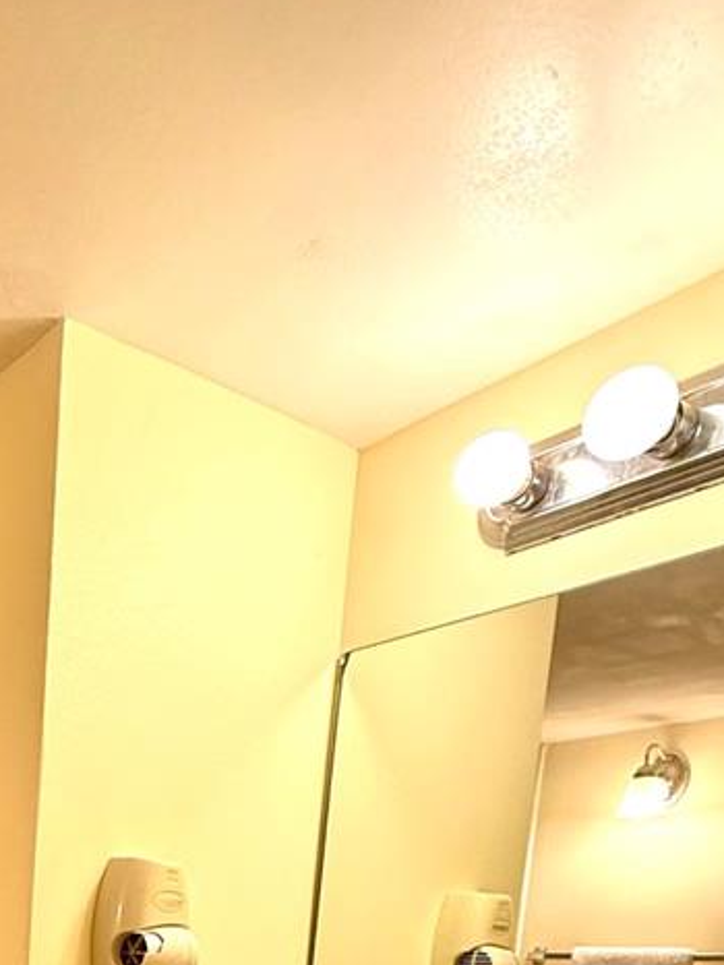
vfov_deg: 39.5
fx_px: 1004
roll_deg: -1.7
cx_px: -83
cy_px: 1116
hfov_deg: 34.1
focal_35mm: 36
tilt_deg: -6.6
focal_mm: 2.22
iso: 320
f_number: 2.2
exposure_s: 1/120
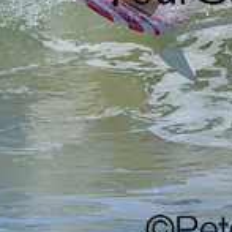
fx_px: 27942
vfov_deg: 0.5
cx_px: 162
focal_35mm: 3685
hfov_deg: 0.5
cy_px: -50
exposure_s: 1/2000
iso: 280
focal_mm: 800
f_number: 6.3
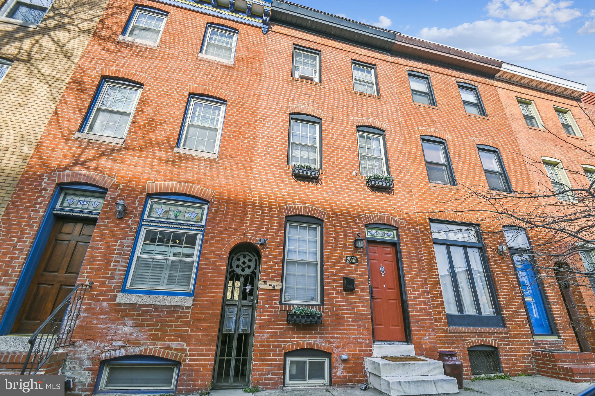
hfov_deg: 96.8
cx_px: 298
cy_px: 198
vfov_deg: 73.7
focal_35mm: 16
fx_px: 264
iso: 100
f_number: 6.3
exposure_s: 1/320
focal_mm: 16
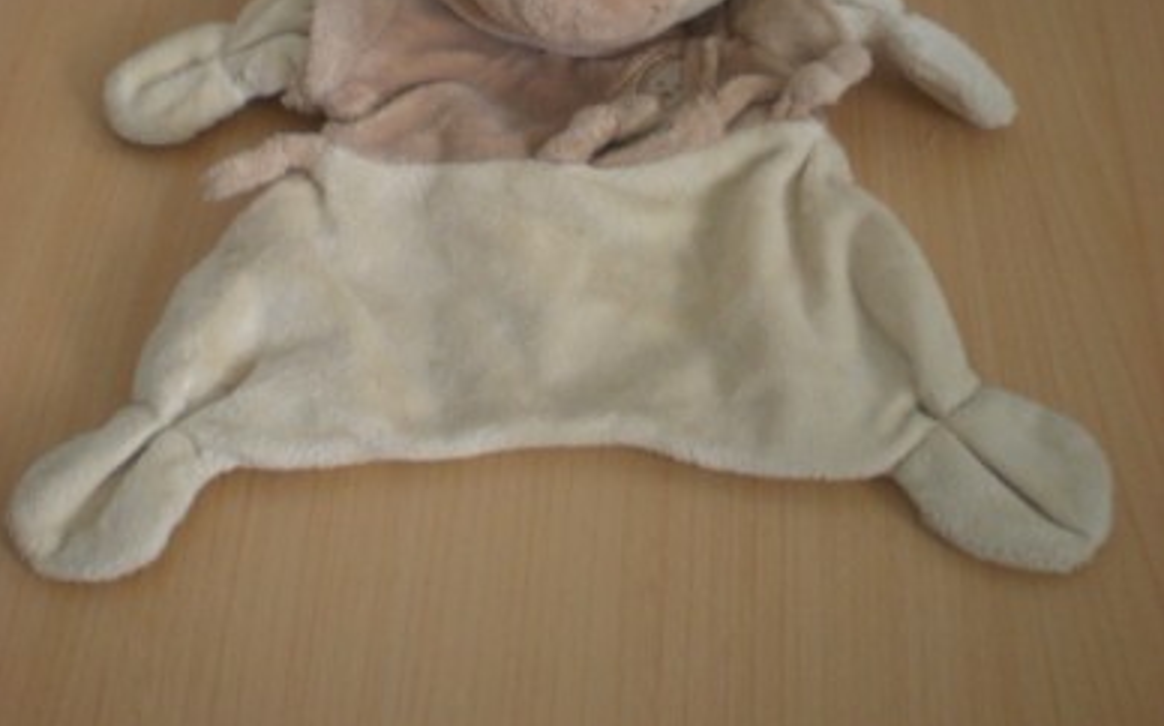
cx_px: 582
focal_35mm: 54
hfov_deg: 37.6
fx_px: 1712
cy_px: 93
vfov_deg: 23.4
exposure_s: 1/46.2
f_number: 3.1
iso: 200
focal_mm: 6.3
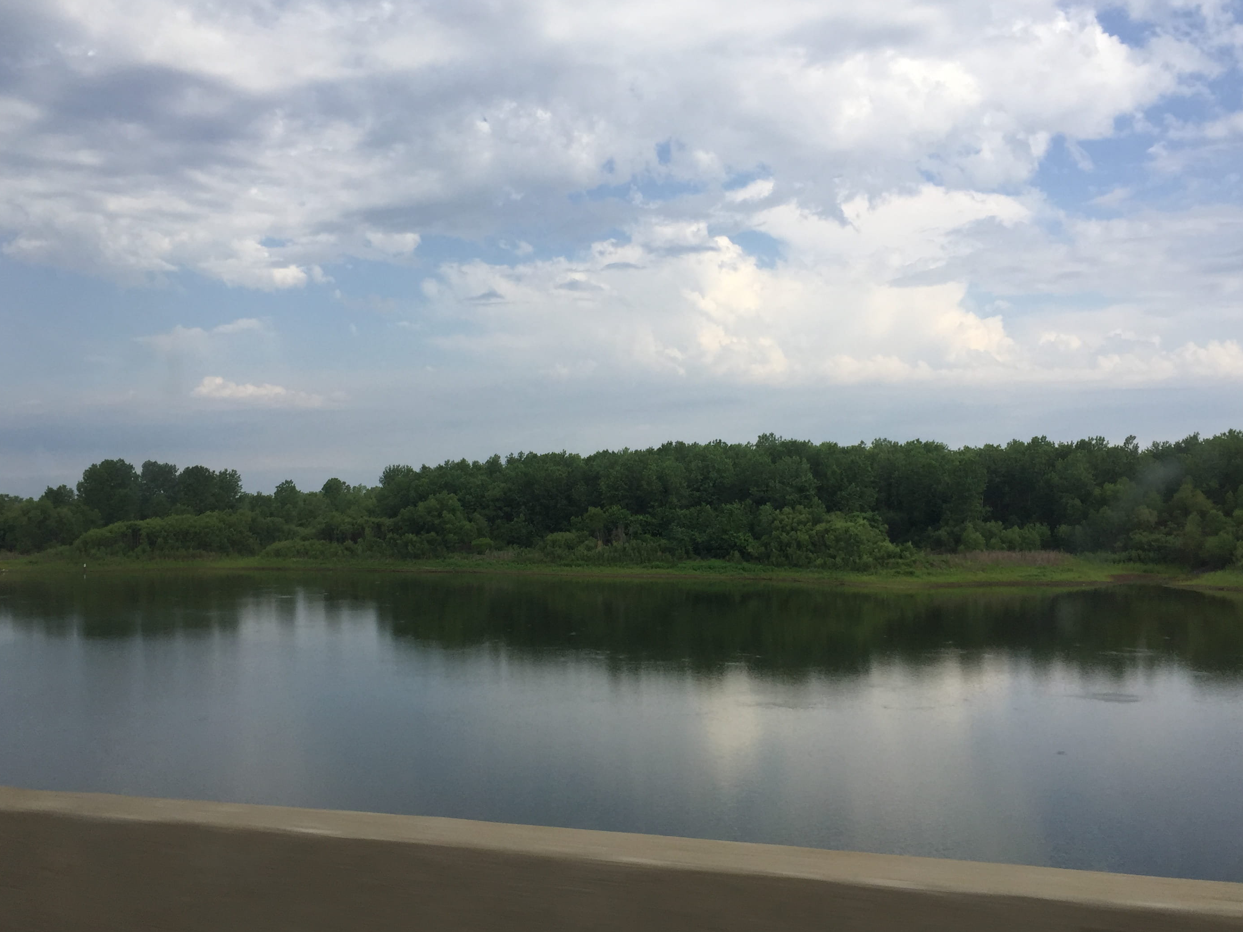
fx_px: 1221
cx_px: 644
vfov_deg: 41.8
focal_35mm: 34
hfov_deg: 53.9
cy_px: 498
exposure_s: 1/425
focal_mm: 4.15
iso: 32
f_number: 2.2
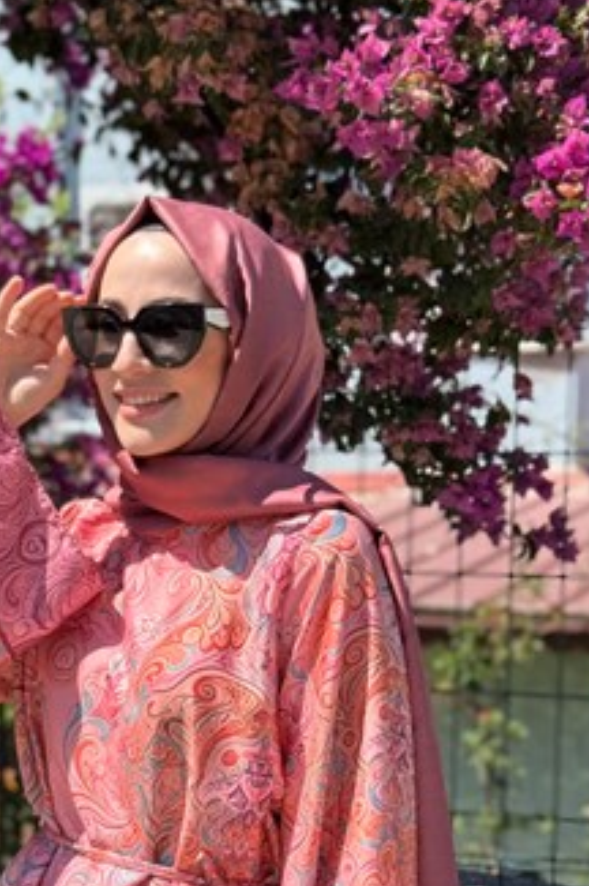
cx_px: 164
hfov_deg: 16.6
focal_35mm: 82
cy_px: 601
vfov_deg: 24.6
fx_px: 2017
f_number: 1.78
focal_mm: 6.76
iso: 80
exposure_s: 1/2865
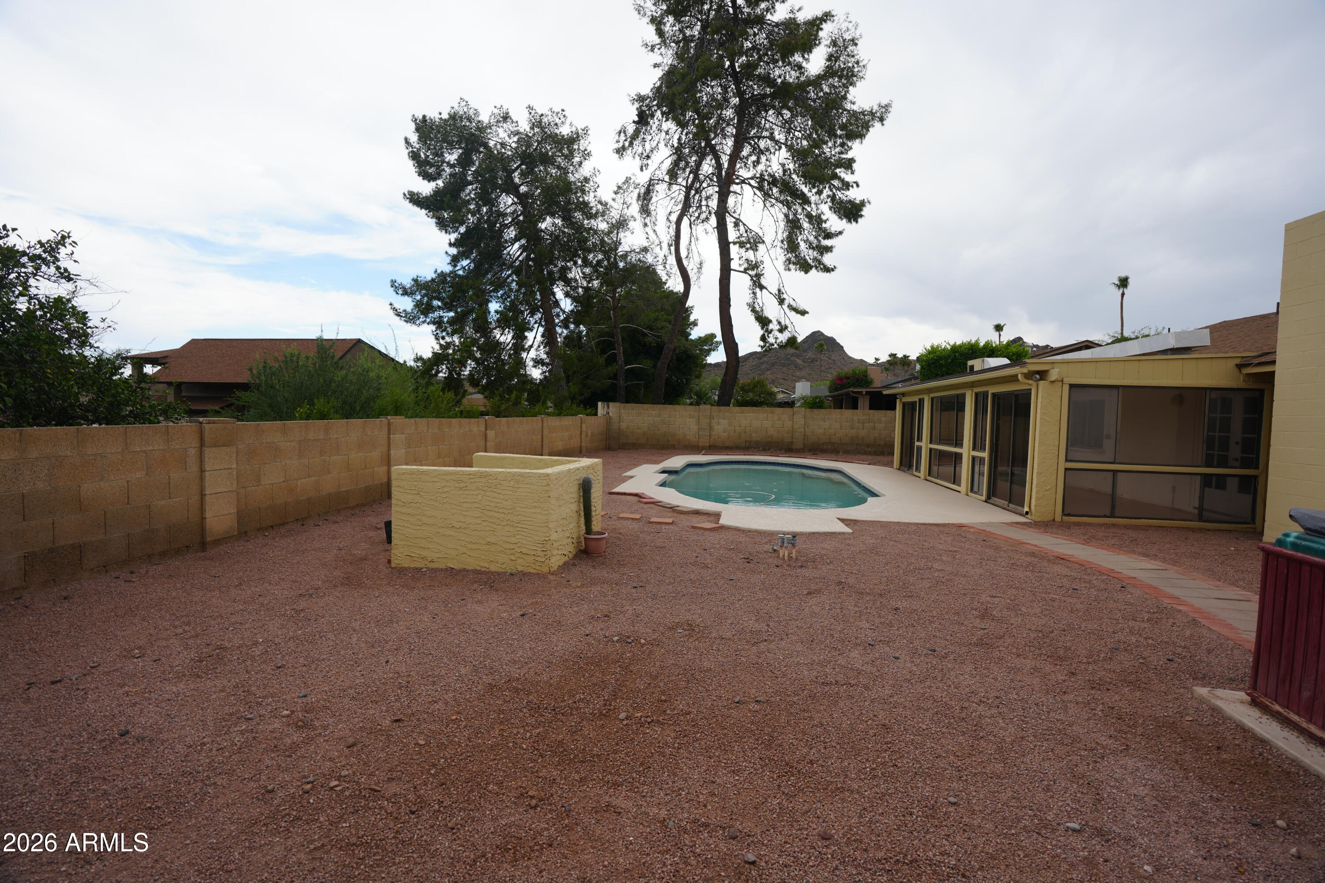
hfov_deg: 96.7
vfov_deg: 73.7
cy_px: 442
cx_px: 662
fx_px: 589
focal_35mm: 16
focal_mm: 16
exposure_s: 1/125
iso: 100
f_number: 8
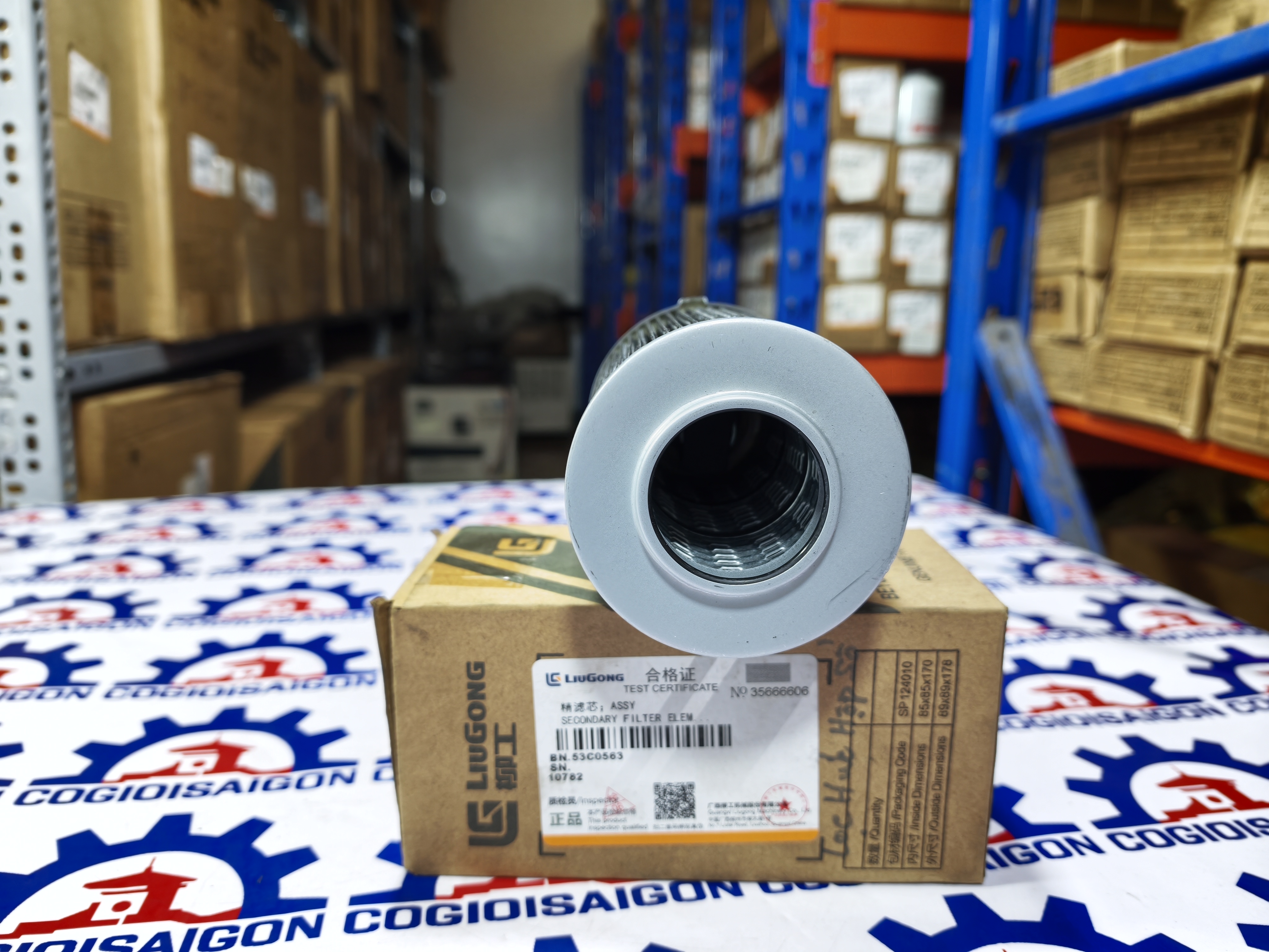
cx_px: 634
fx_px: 843
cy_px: 476
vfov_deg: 58.9
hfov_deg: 73.9
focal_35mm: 23
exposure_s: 1/100
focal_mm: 6.62
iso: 64
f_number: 1.67
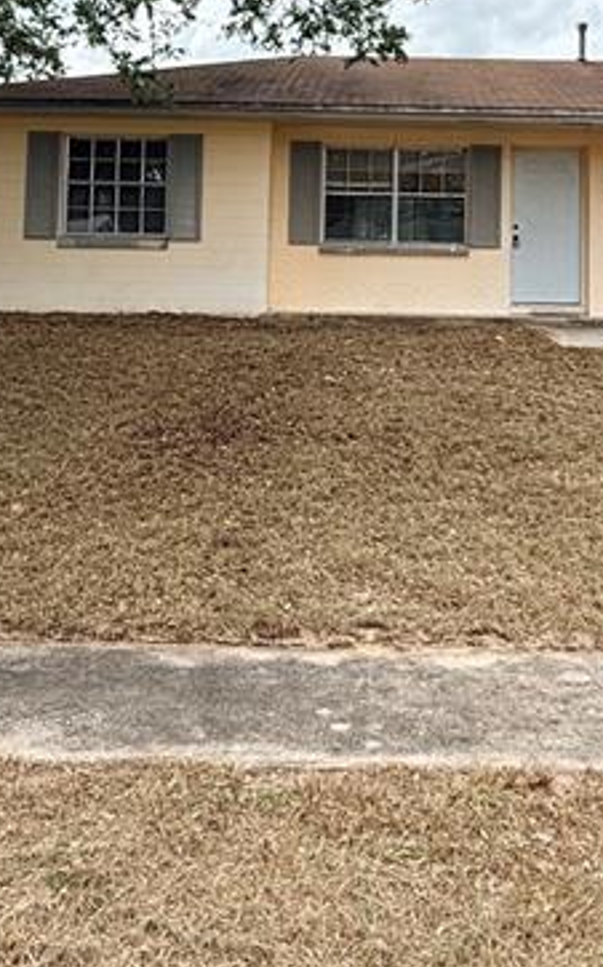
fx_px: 1105
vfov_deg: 45.3
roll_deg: -0.4
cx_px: 387
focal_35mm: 42
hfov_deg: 30.4
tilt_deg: +5.3
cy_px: 219
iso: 50
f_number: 2.2
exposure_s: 1/970
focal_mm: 2.22
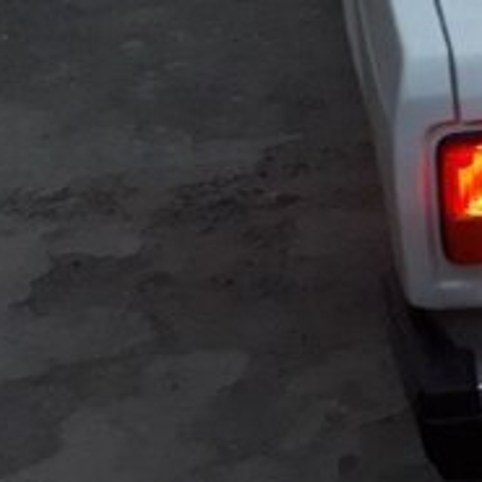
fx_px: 1339
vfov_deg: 20.1
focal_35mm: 85
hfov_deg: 17.1
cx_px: 847
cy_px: 82
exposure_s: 1/25
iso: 200
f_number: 1.9
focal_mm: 3.6
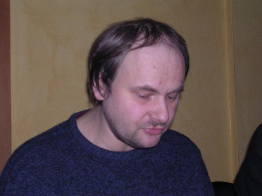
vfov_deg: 21.9
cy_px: 98
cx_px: 131
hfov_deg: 29.0
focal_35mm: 67
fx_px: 507
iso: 100
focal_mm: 10.2
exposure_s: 1/60.1
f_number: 3.6
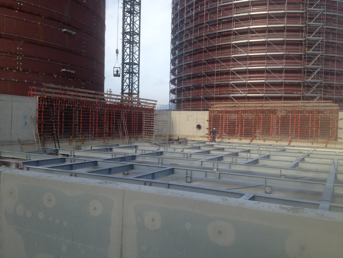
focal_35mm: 35
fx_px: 347
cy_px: 129
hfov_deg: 52.6
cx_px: 172
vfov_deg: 40.7
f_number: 2.4
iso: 50
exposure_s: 1/890
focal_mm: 4.28
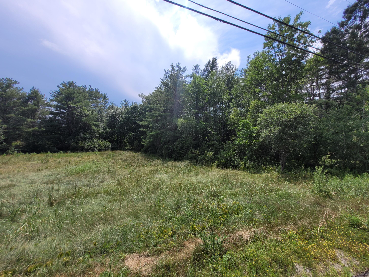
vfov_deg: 89.9
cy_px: 138
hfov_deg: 106.2
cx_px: 184
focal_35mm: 13
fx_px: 139
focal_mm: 1.74
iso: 40
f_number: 2.2
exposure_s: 1/2497
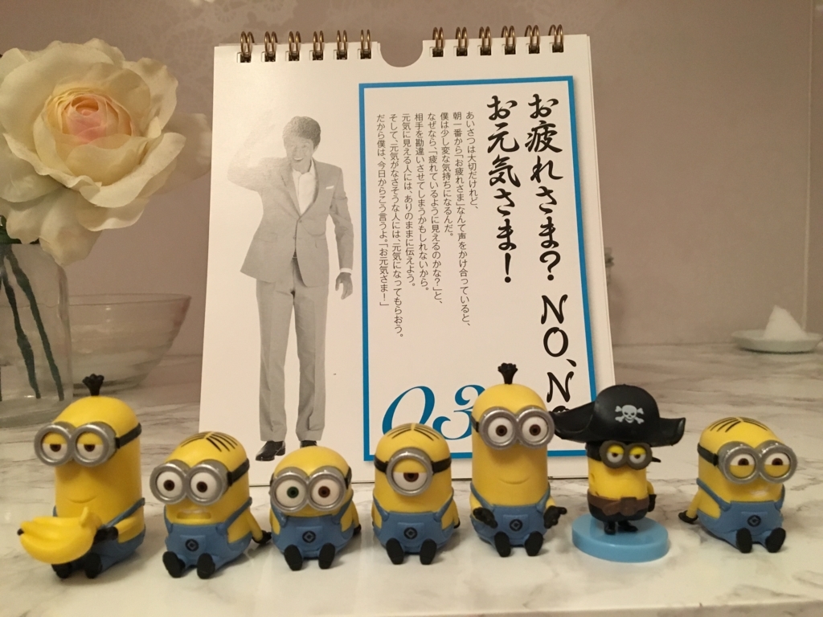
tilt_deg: -4.6
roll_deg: +1.7
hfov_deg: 61.7
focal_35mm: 29
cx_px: 412
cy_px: 308
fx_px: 689
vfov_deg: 48.2
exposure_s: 1/30
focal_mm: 4.15
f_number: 2.2
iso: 160
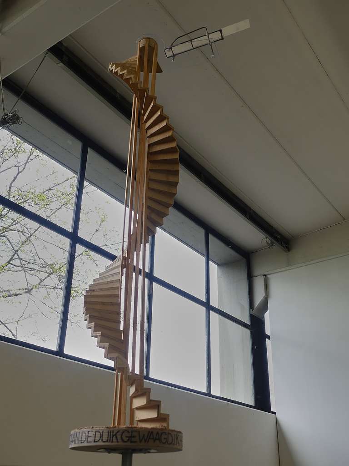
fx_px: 497
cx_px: 174
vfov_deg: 50.1
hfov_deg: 38.7
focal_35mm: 37
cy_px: 233
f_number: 3.2
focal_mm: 6.6
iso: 100
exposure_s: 1/160
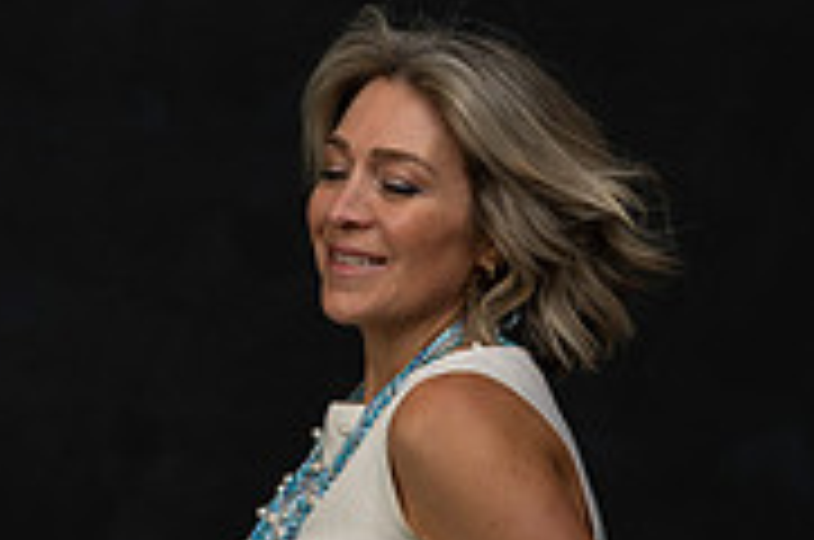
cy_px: 637
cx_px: 261
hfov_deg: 7.6
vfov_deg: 5.0
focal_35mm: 273
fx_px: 6162
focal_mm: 85
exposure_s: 1/200
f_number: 6.3
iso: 125
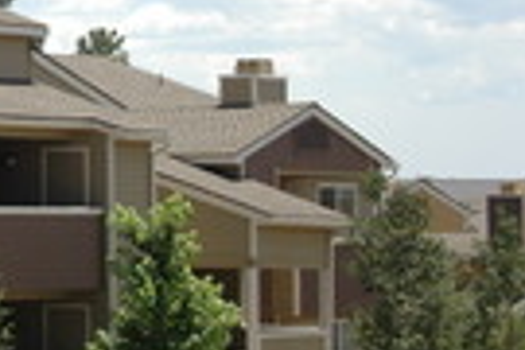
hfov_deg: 8.2
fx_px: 3558
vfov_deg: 5.6
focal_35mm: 244
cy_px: -86
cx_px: -346
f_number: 9
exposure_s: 1/320
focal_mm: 44
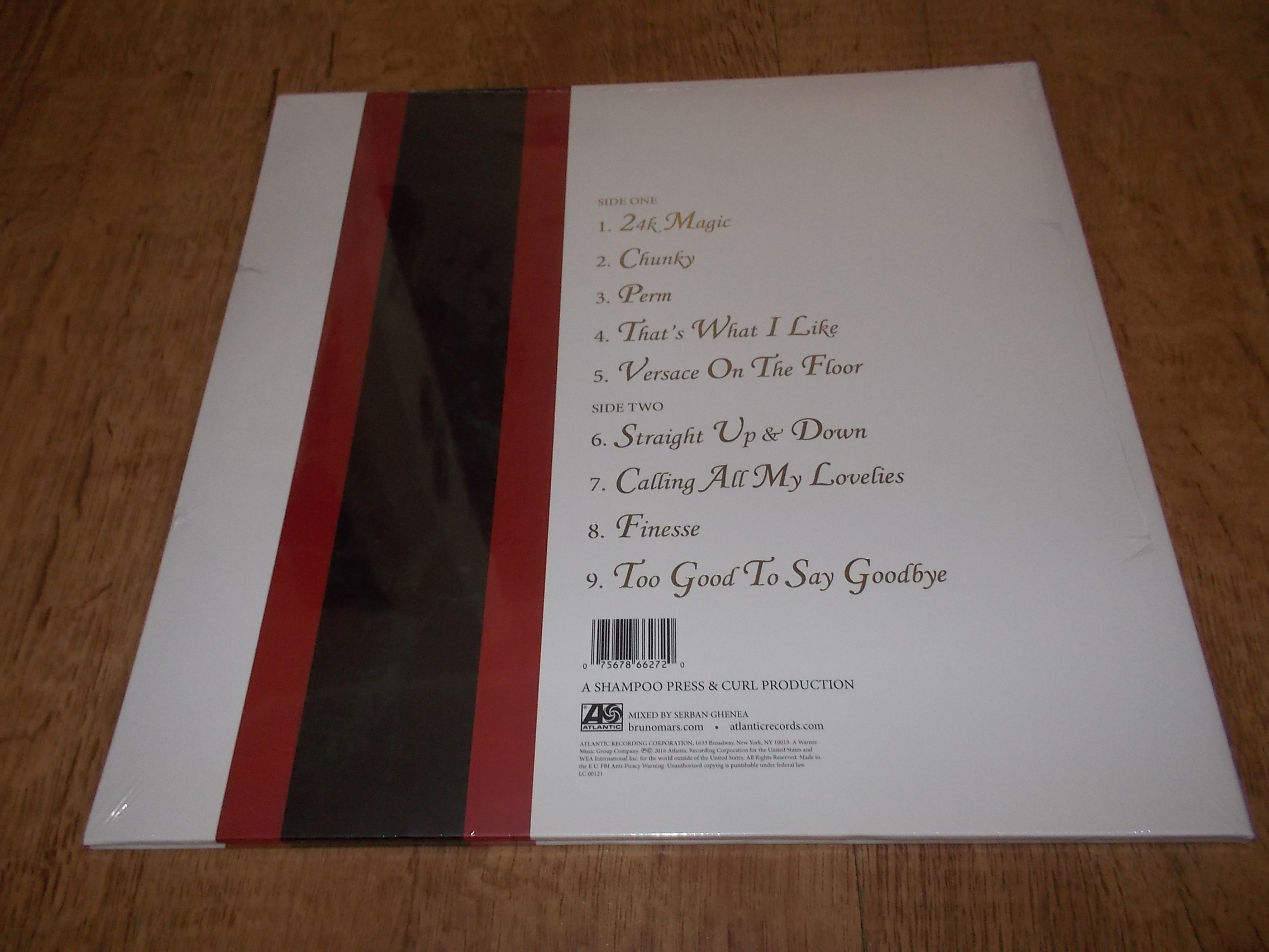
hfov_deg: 61.7
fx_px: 1063
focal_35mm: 29
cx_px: 634
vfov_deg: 48.2
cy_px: 476
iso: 200
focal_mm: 4.1
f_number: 3.3
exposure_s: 1/30
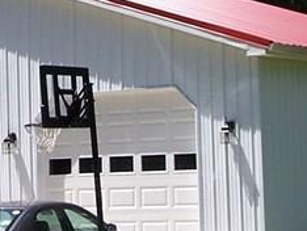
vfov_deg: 8.9
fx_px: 1474
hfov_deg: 11.8
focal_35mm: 166
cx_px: 39
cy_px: 39
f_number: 4
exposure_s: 1/750
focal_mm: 6.3
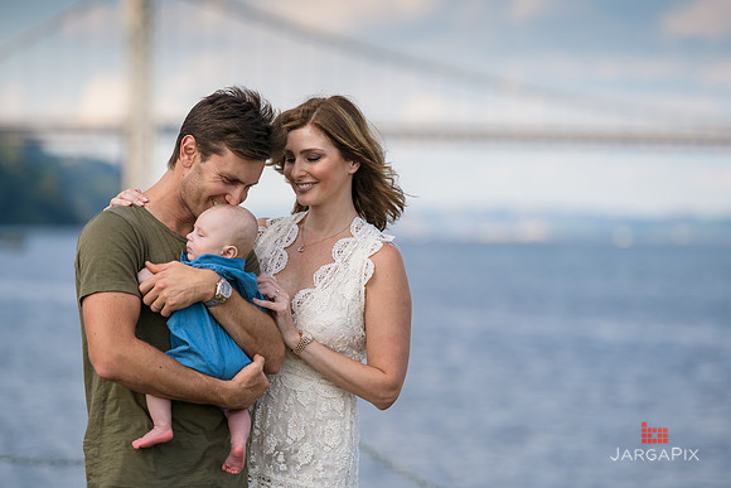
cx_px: 379
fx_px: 3244
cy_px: 240
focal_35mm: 160
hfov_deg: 12.9
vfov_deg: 8.6
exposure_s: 1/2500
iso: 200
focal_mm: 150
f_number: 3.2
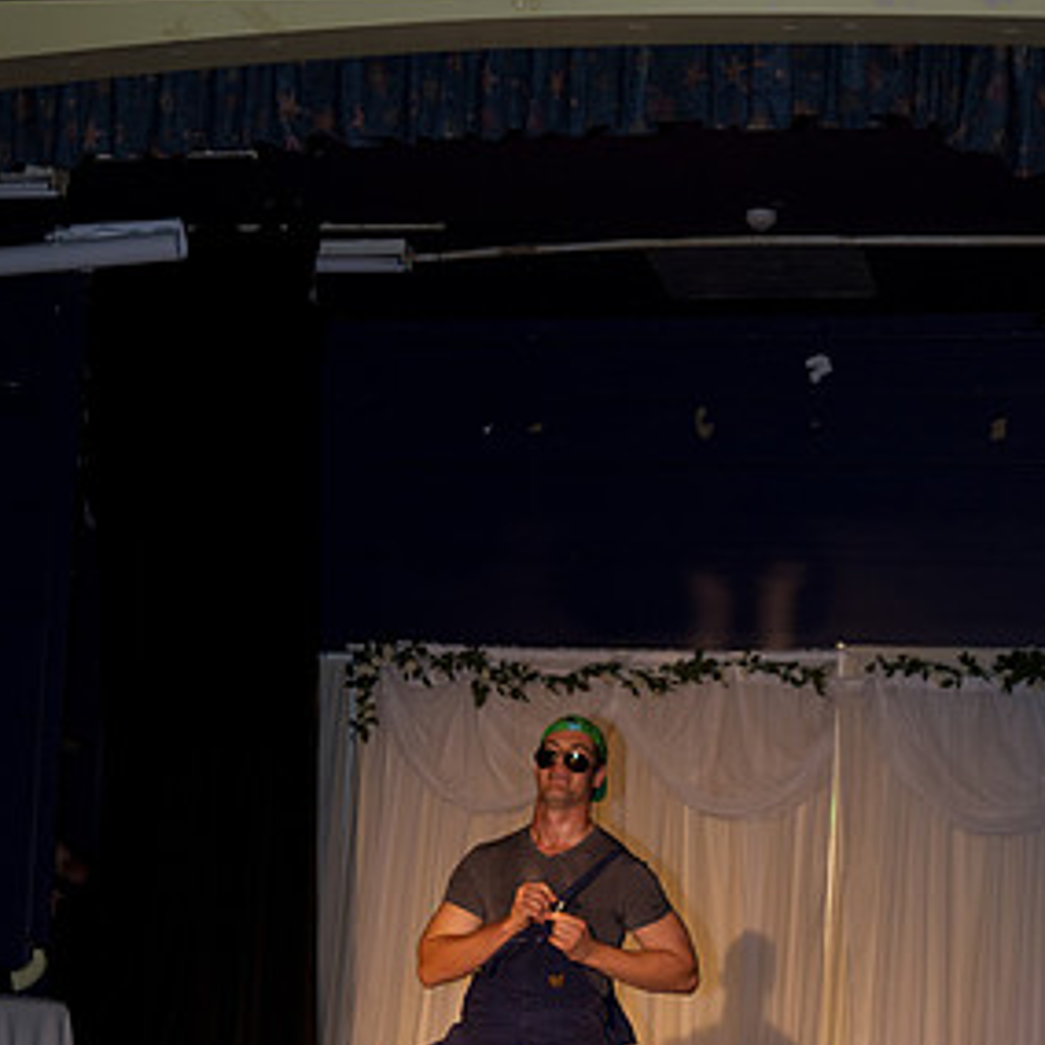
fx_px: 3450
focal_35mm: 101
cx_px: 532
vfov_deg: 17.1
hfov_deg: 17.2
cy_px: 810
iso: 500
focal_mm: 50
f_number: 2.8
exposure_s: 1/160
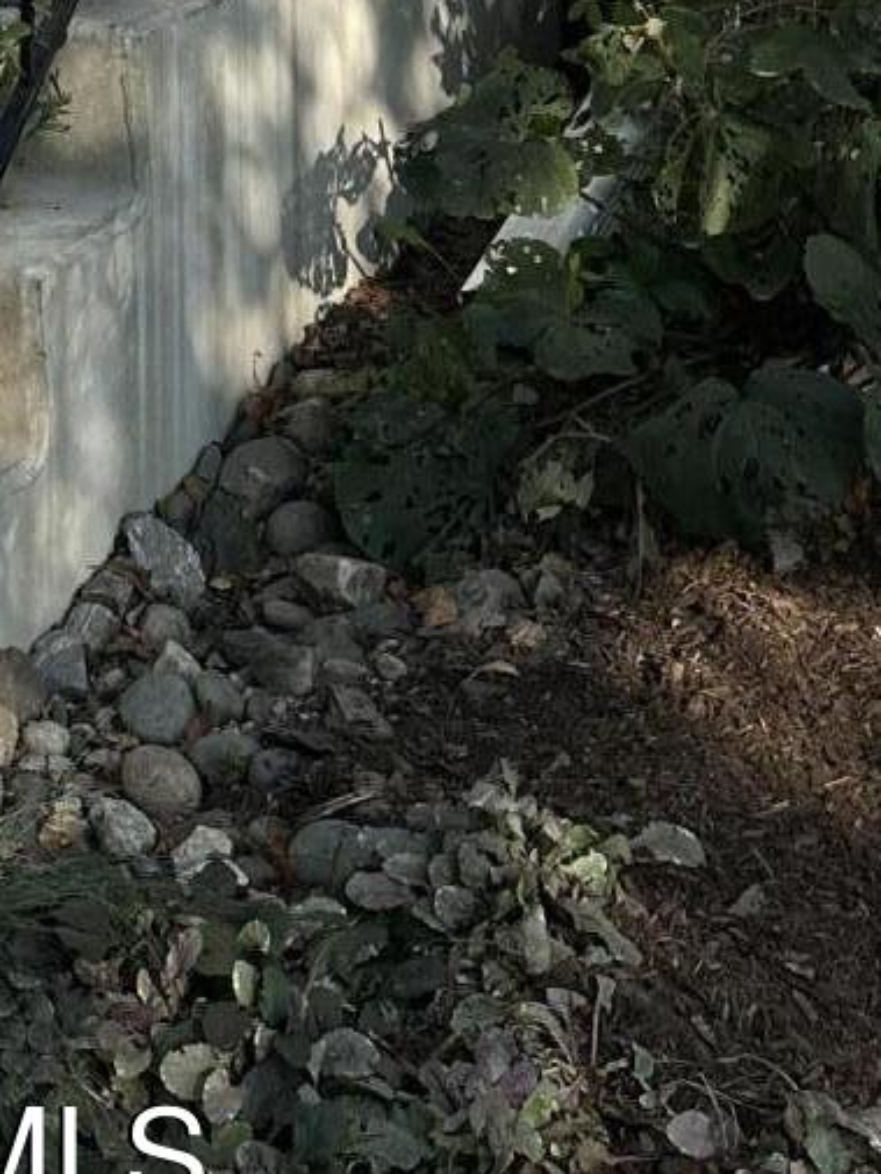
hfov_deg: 15.2
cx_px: -81
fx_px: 3222
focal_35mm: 95
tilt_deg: +5.6
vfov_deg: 16.9
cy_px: -955
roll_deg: -1.1
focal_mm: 6.86
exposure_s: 1/3356
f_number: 1.78
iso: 80
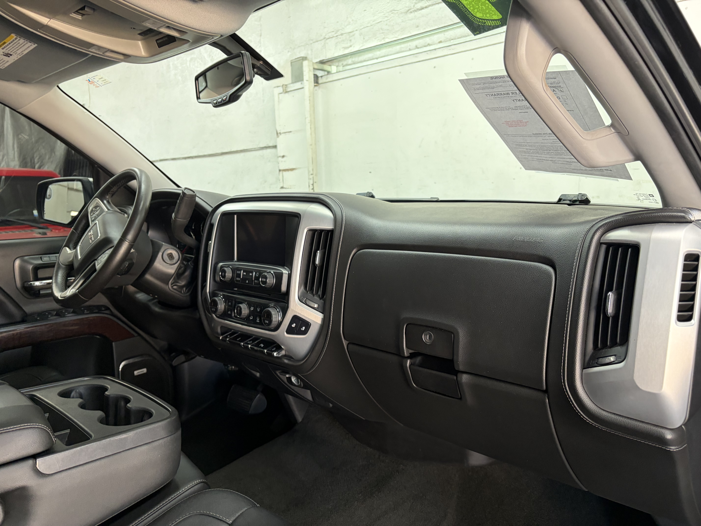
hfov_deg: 67.3
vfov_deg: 53.1
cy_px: 263
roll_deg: +1.4
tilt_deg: -8.7
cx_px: 350
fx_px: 527
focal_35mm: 26
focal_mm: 5.96
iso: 160
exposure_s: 1/60
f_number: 1.6
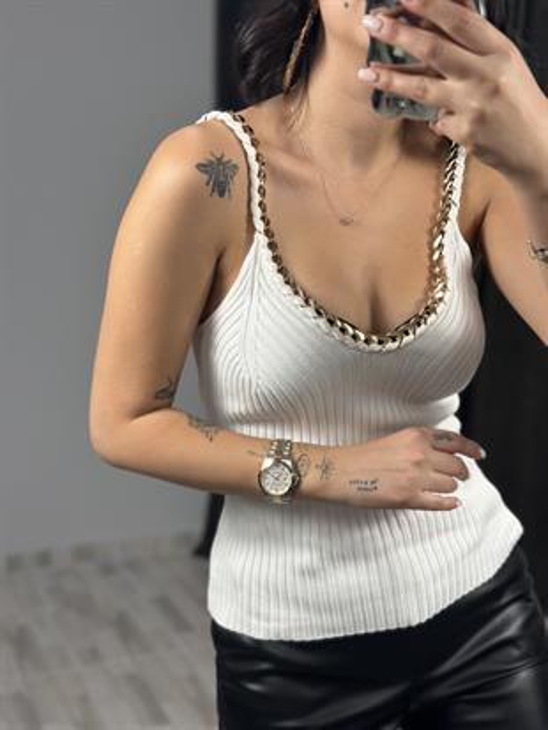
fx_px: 1013
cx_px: 274
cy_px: 365
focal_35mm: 48
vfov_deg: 39.6
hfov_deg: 30.3
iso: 64
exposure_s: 1/100
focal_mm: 6.86
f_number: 1.78
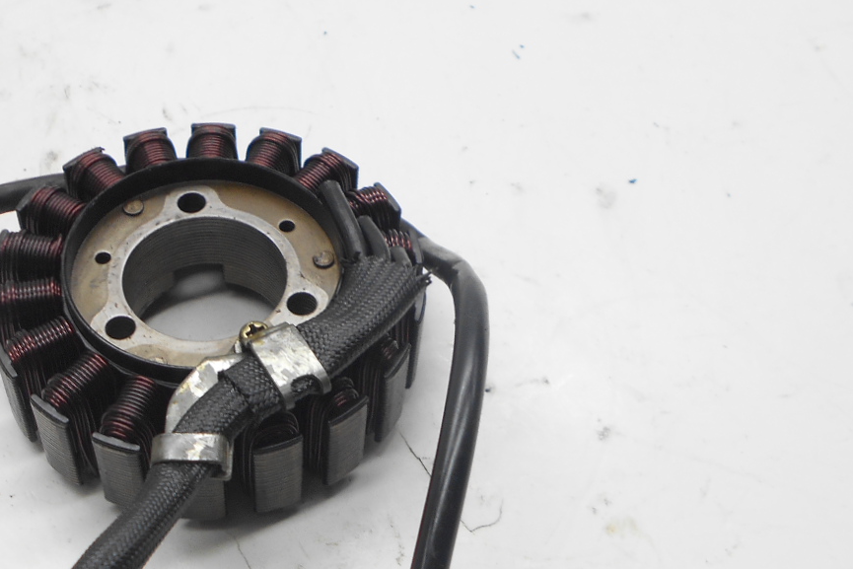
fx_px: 1185
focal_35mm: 50
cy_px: 515
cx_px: 283
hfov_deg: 39.1
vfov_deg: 26.1
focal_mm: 4.6
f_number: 3.2
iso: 80
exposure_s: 1/40
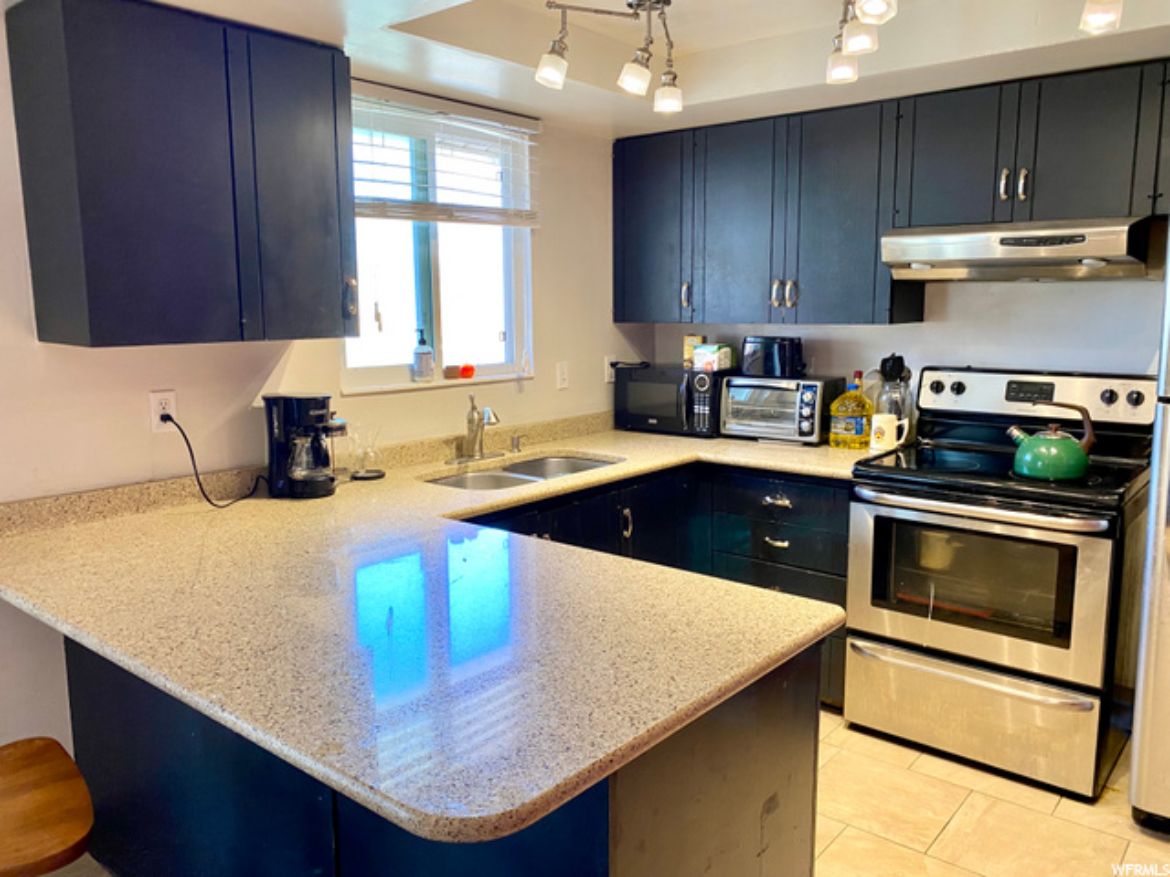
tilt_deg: -9.5
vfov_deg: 53.1
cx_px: 585
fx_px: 879
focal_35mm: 26
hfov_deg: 67.3
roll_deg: +0.4
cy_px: 438
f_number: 1.8
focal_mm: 4.25
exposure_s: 1/60
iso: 100
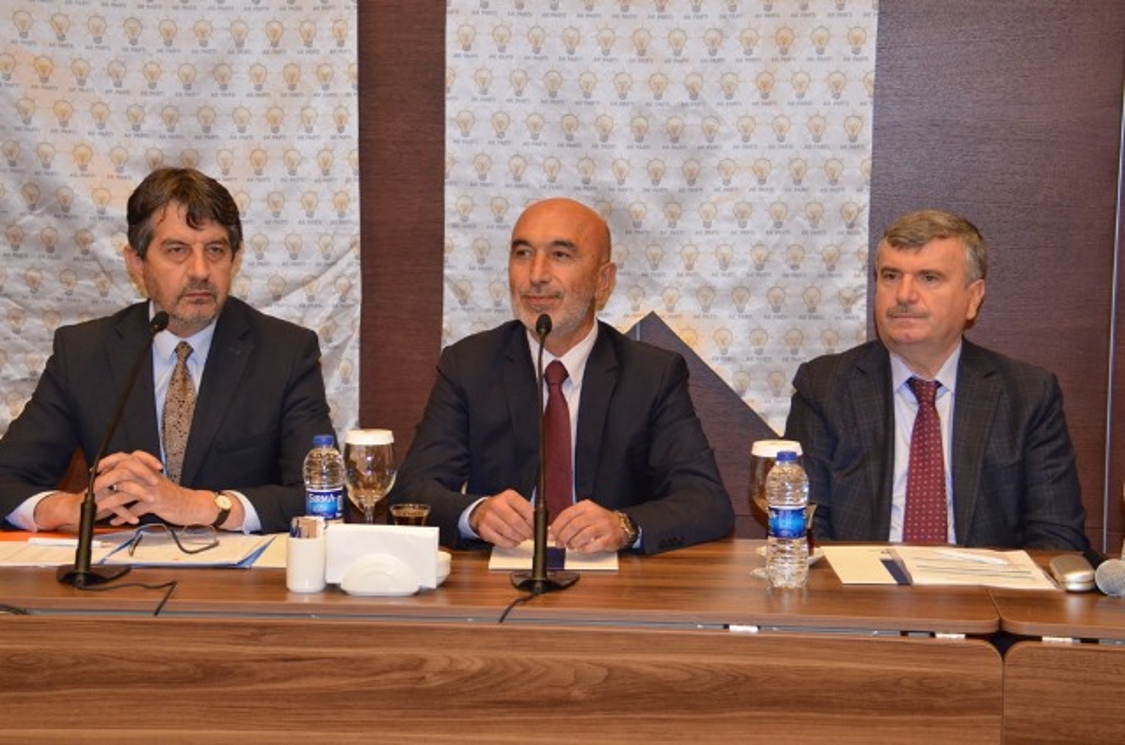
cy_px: 372
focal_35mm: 78
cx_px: 562
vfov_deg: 17.4
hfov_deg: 26.0
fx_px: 2433
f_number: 5.3
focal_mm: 52
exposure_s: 1/60
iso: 3200
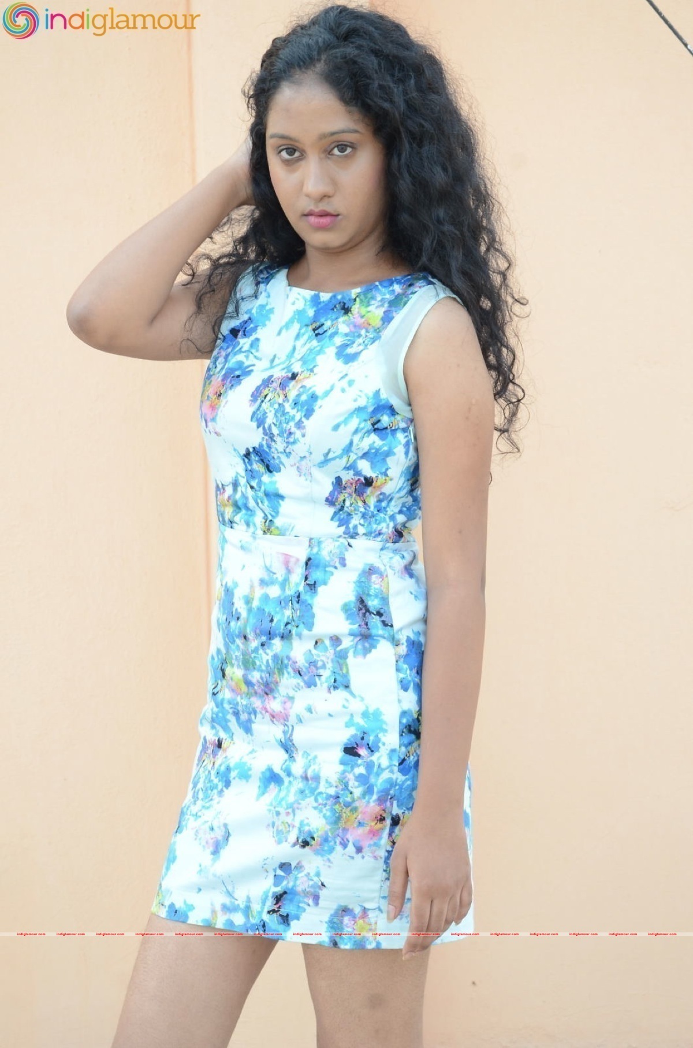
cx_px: 346
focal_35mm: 72
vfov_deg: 28.1
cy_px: 524
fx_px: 2089
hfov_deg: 18.8
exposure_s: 1/125
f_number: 5.6
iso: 500
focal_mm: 48
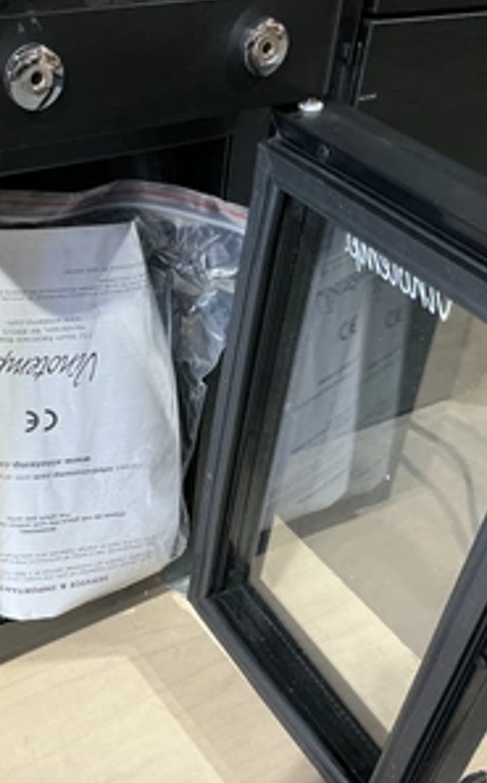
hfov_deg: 31.4
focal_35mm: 40
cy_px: 393
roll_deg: -4.5
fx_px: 851
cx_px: 129
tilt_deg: -34.9
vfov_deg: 49.3
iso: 160
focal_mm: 3
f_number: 1.8
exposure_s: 1/60
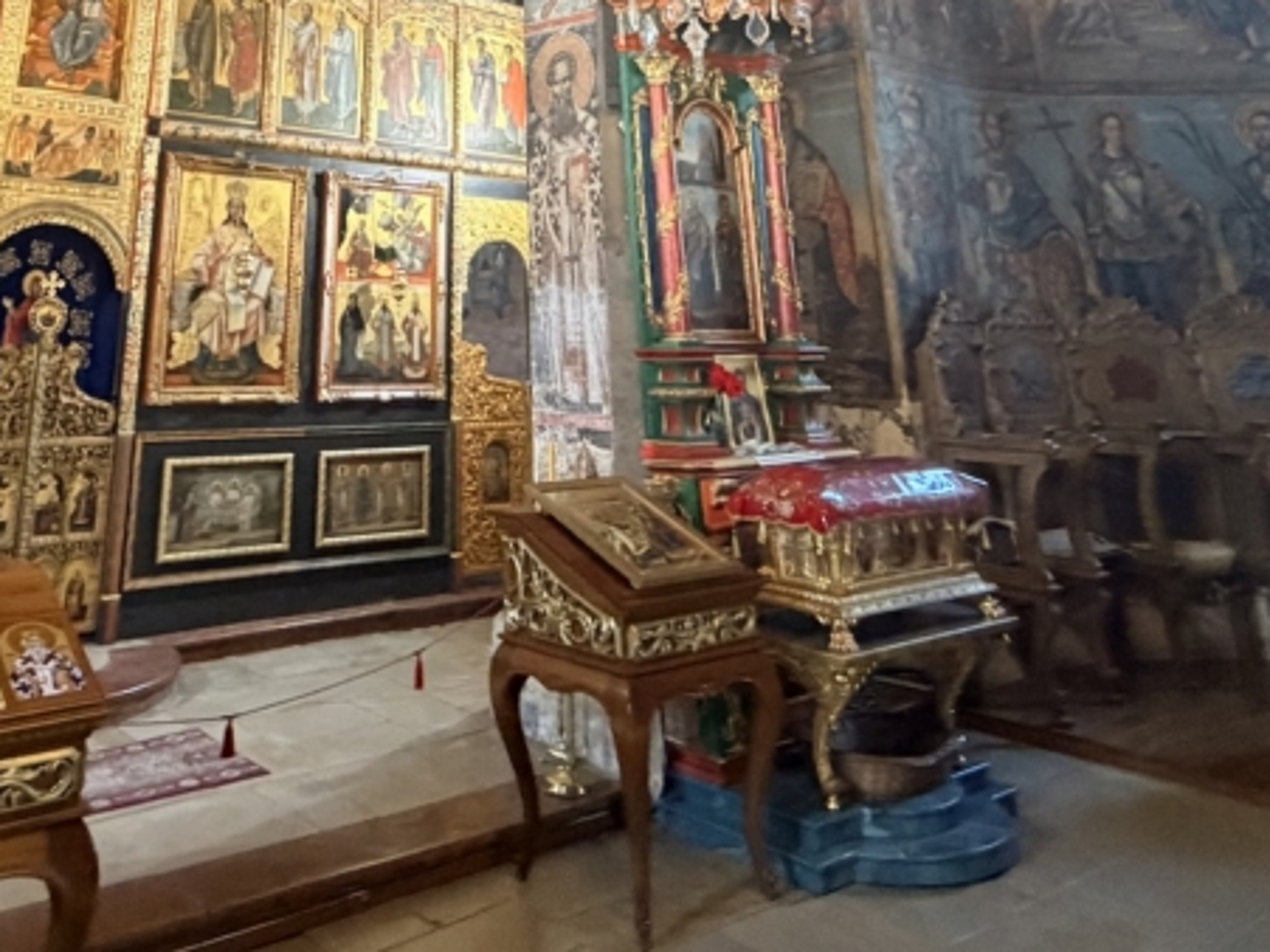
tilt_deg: +19.3
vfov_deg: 37.9
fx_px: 1174
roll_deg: -0.8
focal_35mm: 32
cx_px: 434
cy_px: -55
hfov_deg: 55.8
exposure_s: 1/50
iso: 500
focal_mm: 2.22
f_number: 2.2
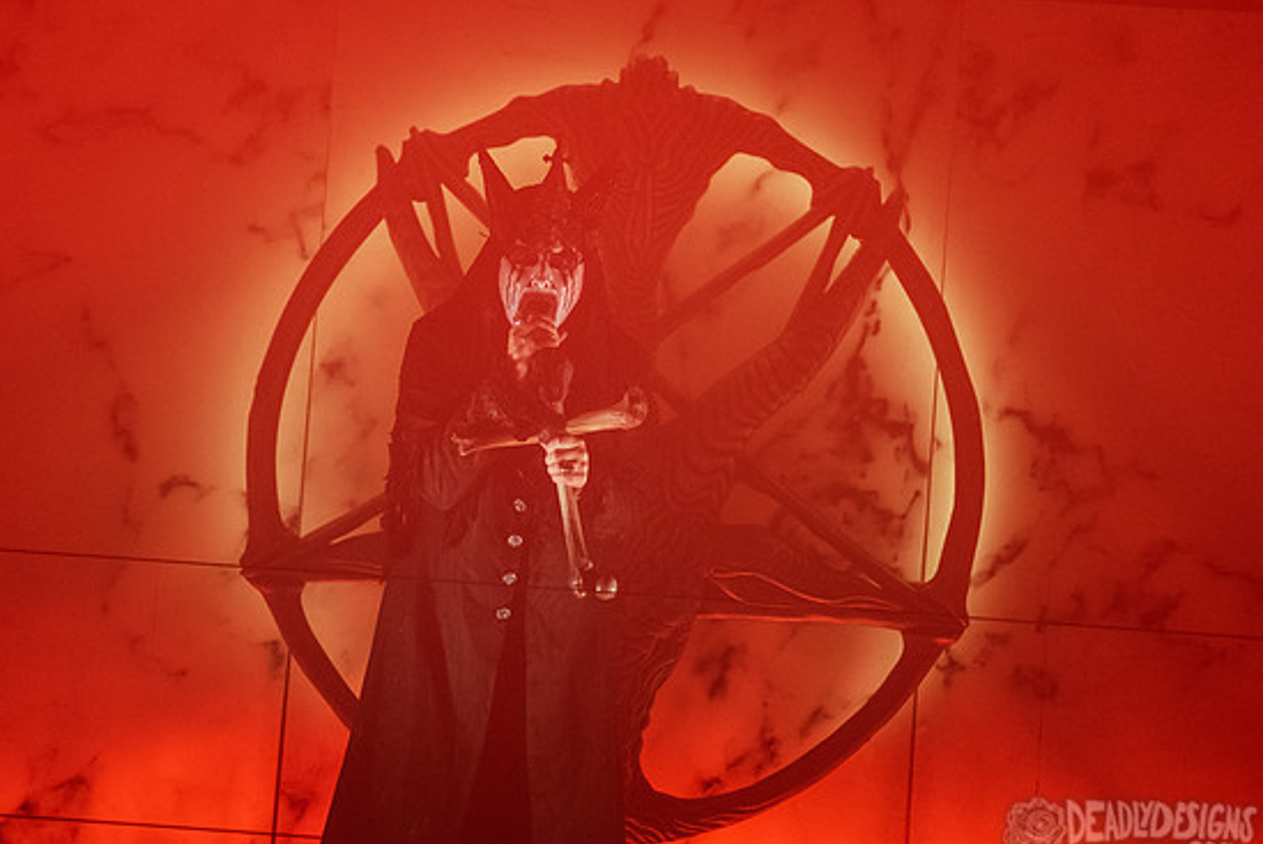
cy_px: 295
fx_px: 9761
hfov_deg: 7.4
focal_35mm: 278
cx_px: 610
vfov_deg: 5.0
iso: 2000
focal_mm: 200
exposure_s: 1/500
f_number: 3.2
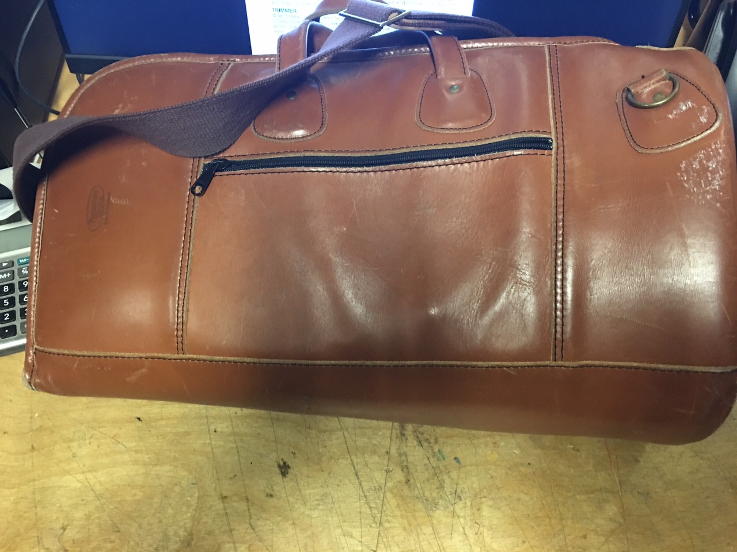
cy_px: 276
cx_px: 368
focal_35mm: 29
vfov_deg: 48.2
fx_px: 617
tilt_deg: -56.3
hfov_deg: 61.7
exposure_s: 1/4
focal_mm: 4.15
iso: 80
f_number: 2.2
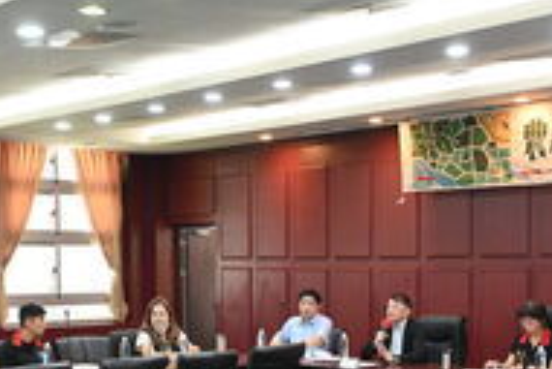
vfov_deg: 21.1
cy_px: 338
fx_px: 967
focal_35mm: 63
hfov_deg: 31.9
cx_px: 276
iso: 6400
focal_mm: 30
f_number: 5.6
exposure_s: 1/200
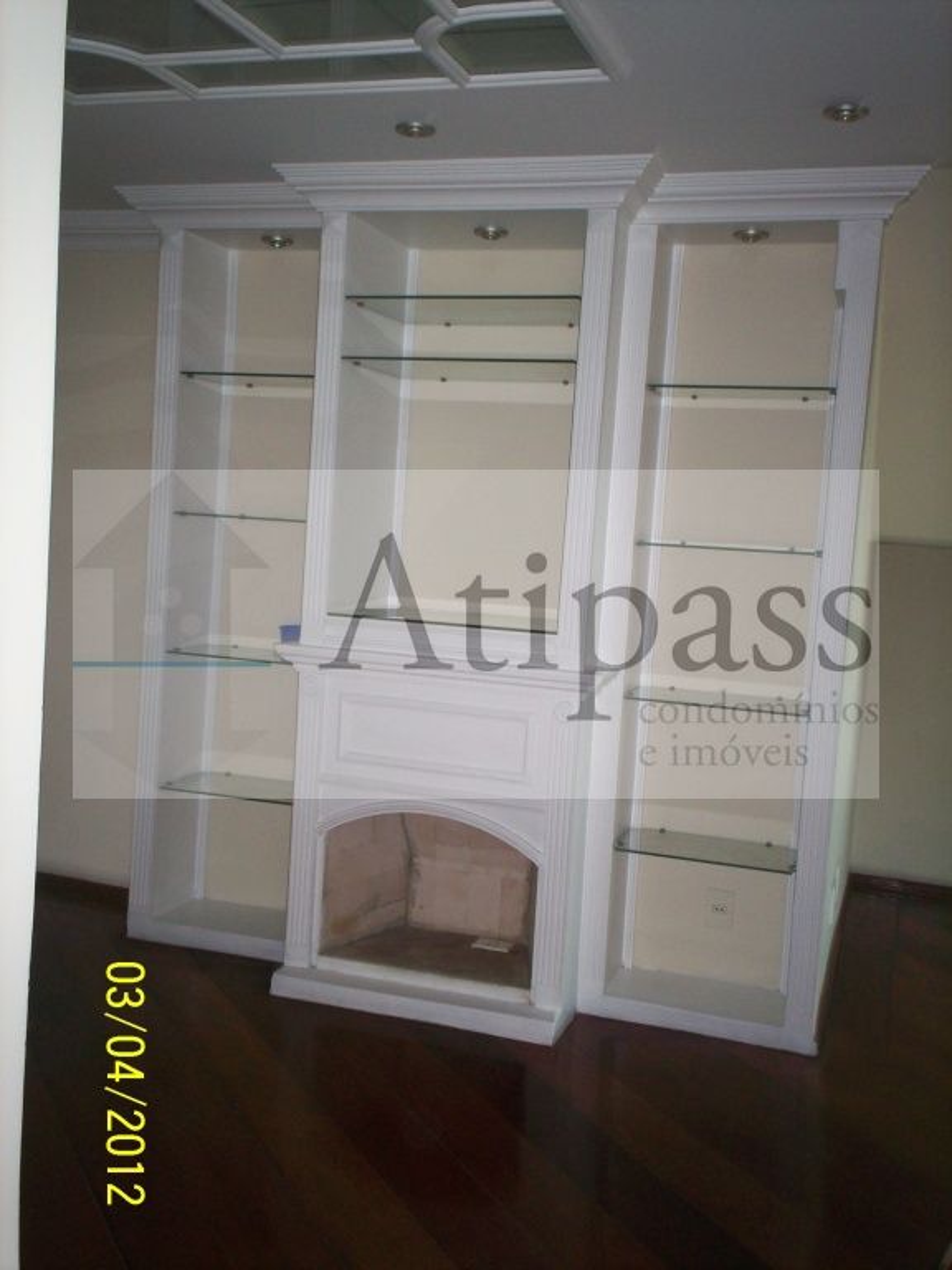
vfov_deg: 51.4
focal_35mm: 36
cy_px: 635
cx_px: 476
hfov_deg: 39.7
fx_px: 1320
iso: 140
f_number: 4.5
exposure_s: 1/60
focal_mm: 6
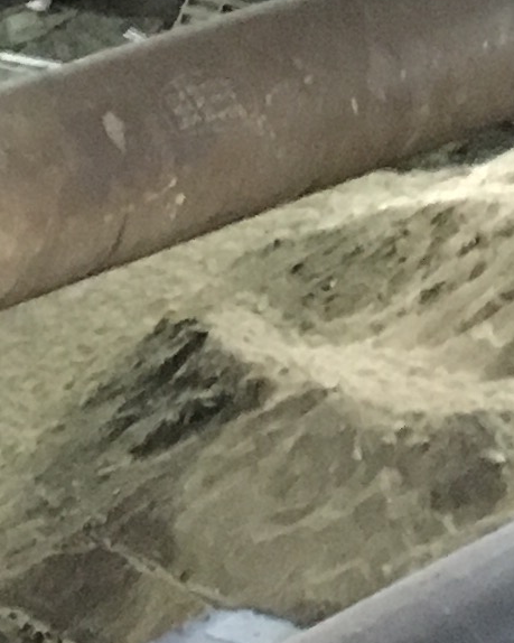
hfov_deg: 7.5
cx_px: -511
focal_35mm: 199
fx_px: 3785
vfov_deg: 9.3
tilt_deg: -6.6
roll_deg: +0.3
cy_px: -442
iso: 200
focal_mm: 4.15
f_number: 2.2
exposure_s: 1/20
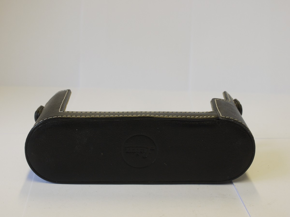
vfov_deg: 24.4
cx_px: 145
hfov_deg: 32.2
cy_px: 108
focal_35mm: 60
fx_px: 503
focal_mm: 30
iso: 400
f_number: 8
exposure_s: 1/40
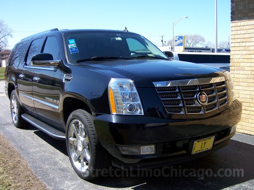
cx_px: 127
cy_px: 95
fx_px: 264
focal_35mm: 36
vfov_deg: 39.7
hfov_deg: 51.4
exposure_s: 1/640
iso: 80
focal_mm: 6.2
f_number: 2.8
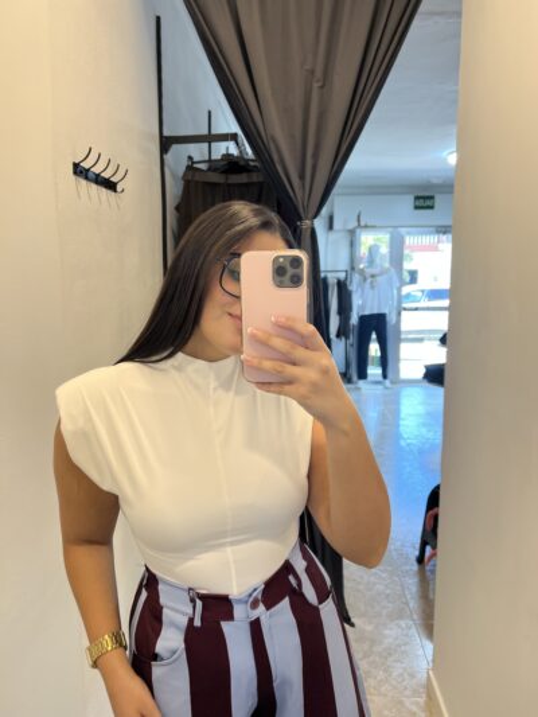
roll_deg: +0.6
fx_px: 539
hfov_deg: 53.1
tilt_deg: -7.9
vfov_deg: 67.3
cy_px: 358
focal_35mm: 26
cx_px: 269
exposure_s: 1/100
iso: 100
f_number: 1.5
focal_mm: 5.7
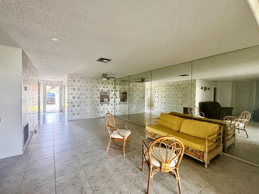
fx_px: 112
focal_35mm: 15
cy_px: 97
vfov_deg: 81.8
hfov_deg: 98.1
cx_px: 122
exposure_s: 1/60
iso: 500
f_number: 2.2
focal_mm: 2.22
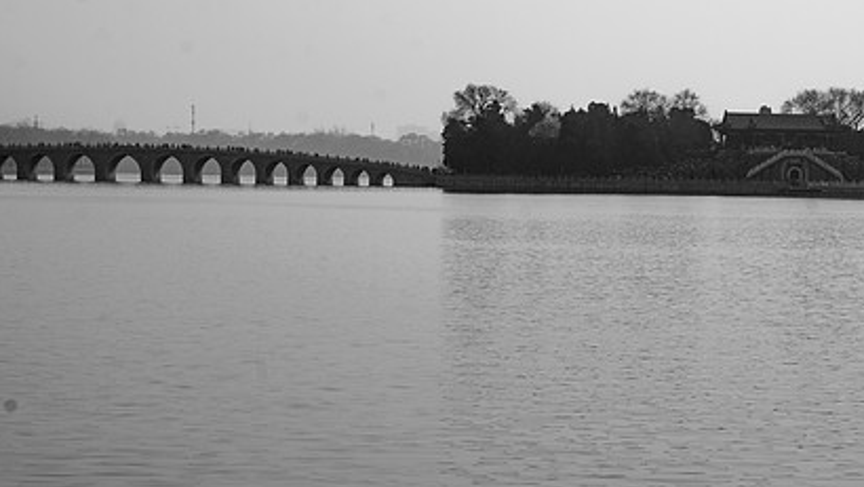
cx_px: 474
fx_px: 3736
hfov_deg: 13.2
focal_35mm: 163
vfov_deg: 7.5
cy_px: 198
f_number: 7.1
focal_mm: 110
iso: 80
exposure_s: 1/1250
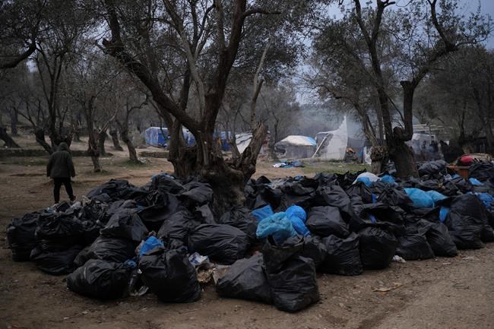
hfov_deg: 54.4
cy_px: 164
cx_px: 247
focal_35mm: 35
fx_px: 480
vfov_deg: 37.8
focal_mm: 23
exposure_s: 1/2000
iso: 200
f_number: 2
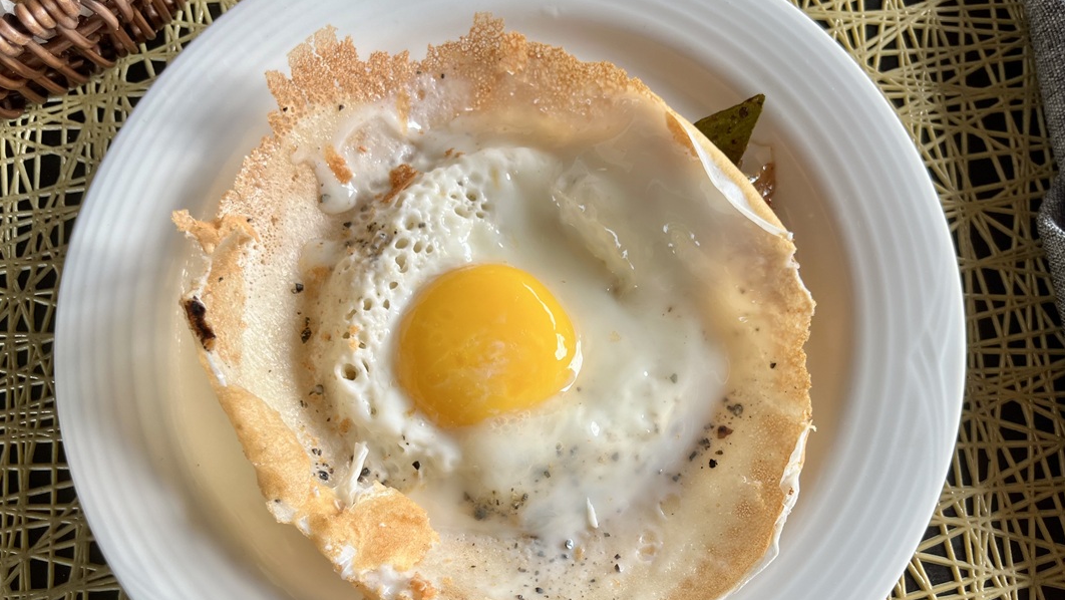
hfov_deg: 61.0
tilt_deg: -78.1
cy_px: 349
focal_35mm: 32
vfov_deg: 36.6
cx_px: 548
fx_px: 904
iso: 40
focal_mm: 5.1
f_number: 1.6
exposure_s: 1/269
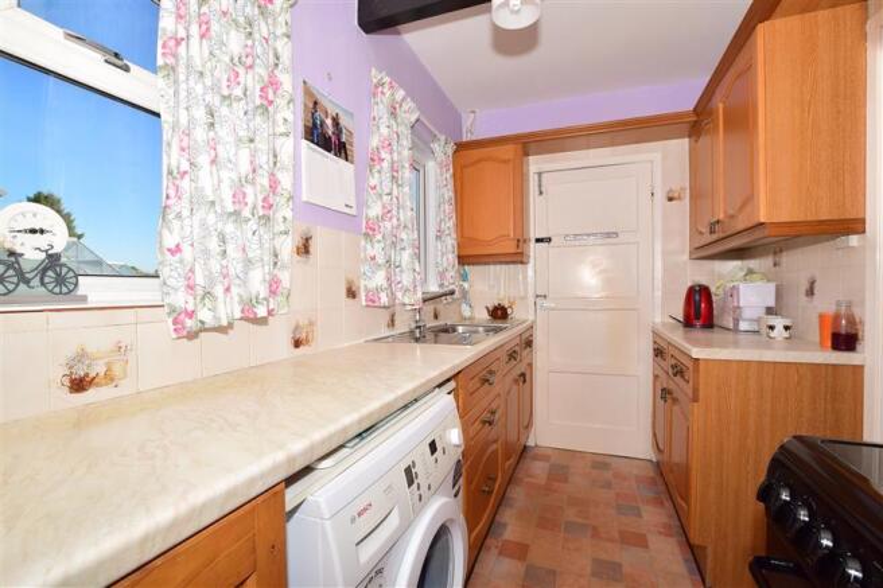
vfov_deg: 77.3
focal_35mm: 15
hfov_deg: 100.4
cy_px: 294
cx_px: 442
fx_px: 368
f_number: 10
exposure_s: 1/200
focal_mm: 10
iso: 200
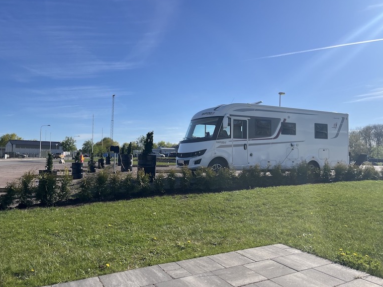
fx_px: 299
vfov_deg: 51.4
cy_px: 142
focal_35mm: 27
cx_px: 193
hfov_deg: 65.3
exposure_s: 1/5076
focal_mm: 5.1
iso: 50
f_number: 1.6
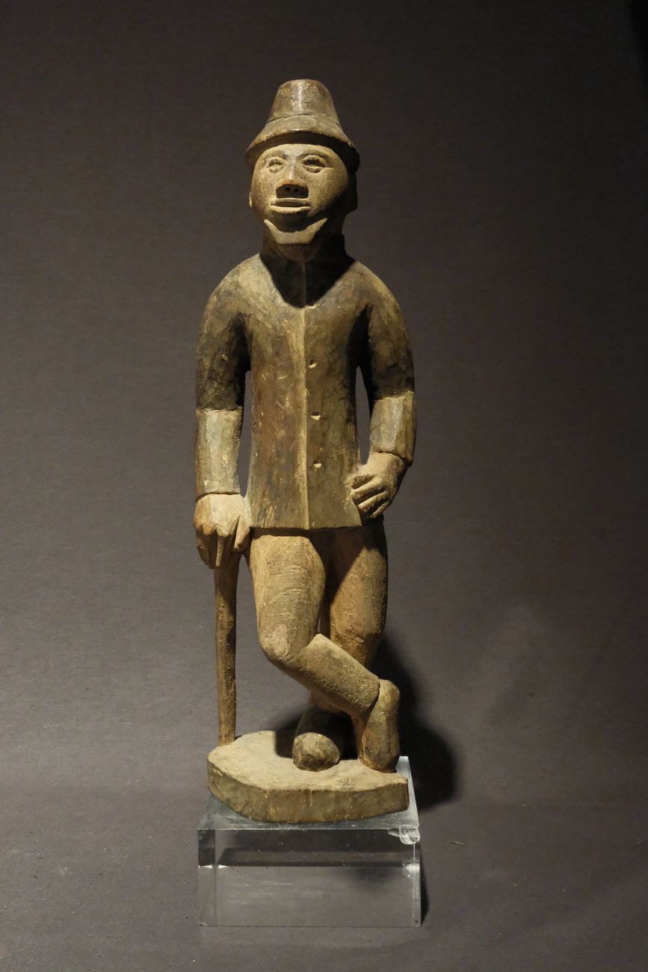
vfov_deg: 51.9
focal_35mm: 37
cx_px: 324
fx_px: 999
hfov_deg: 35.9
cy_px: 486
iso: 12800
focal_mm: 24.7
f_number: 11
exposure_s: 1/90
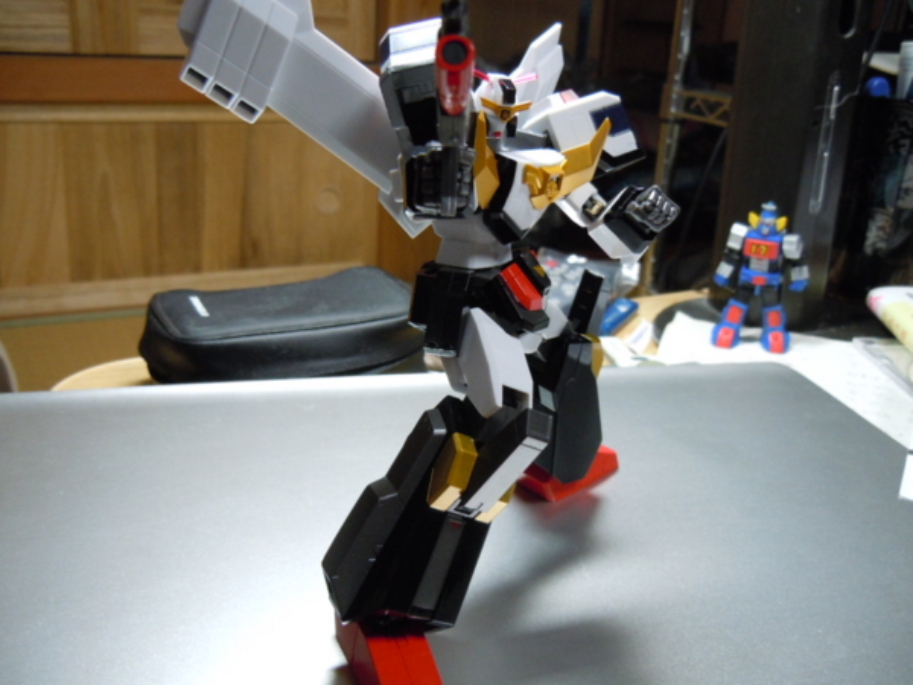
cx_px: 456
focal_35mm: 34
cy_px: 342
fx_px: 897
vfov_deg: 41.8
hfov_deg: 54.0
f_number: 3.6
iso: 400
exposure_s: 1/25
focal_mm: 6.2
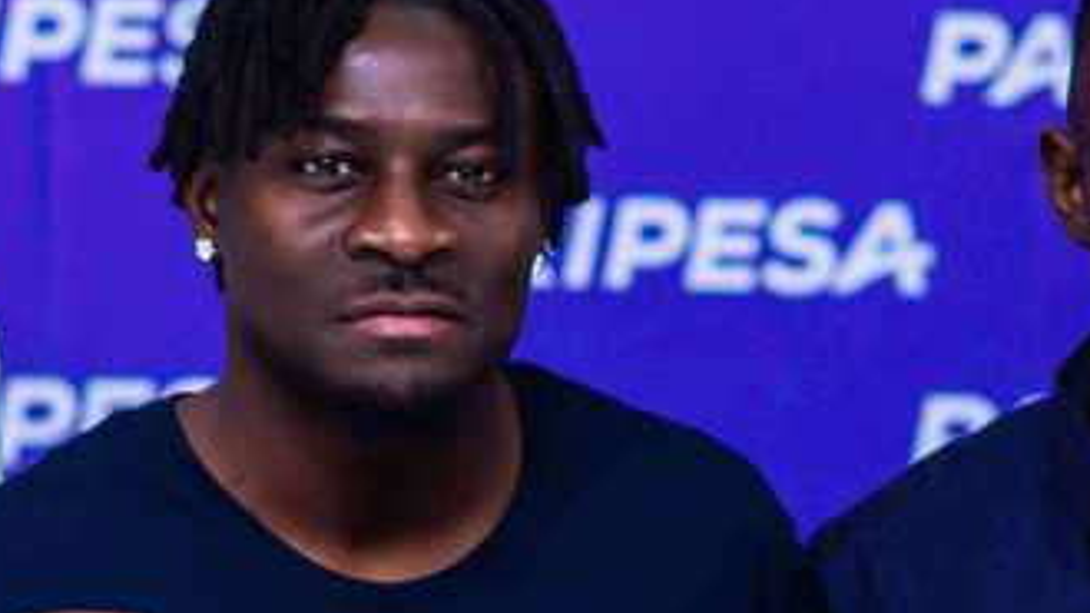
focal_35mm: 303
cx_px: 537
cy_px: 802
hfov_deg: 7.1
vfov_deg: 4.0
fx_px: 8757
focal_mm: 85
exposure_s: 1/200
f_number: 2.5
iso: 500
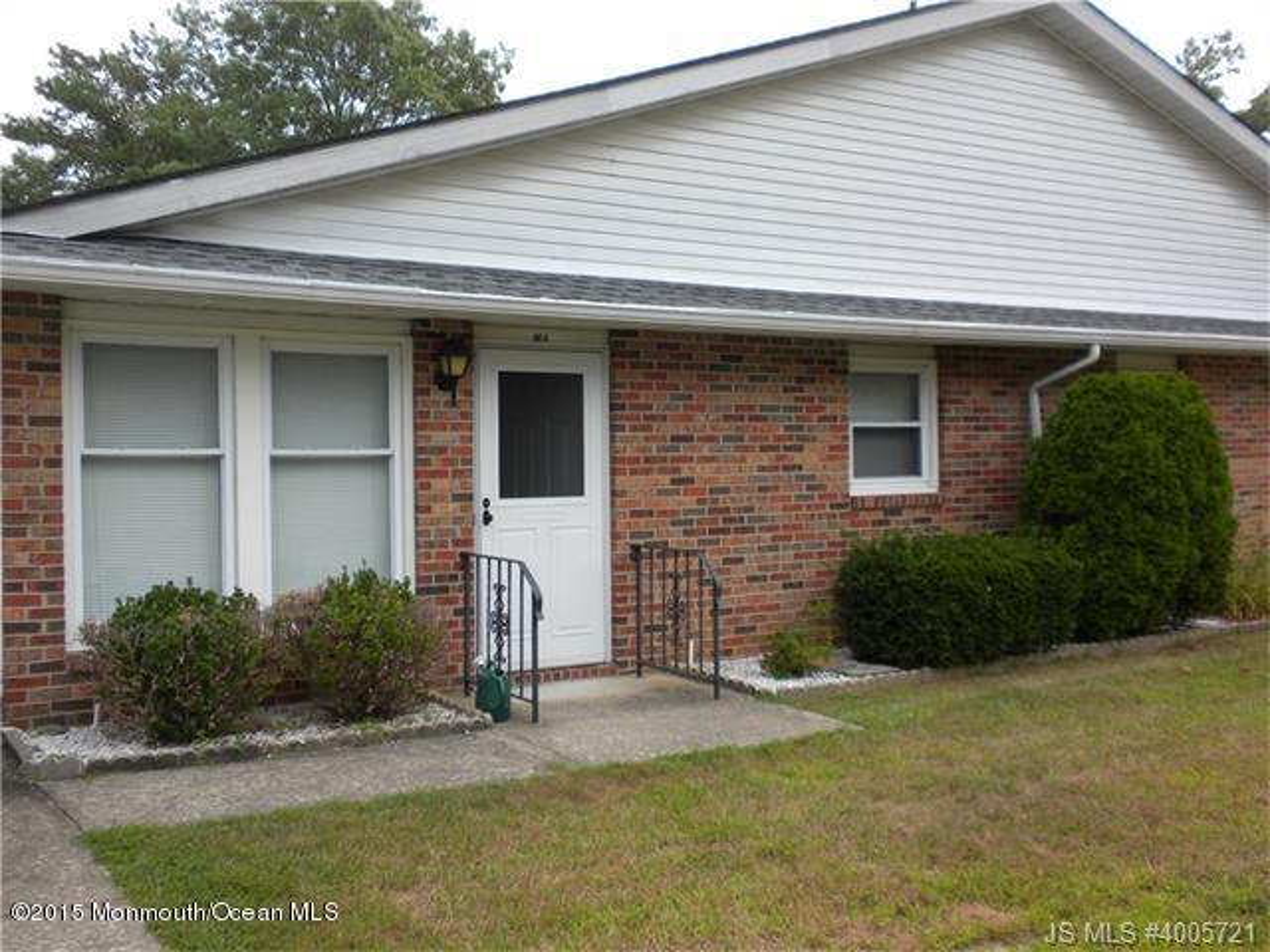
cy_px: 476
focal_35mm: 37
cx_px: 635
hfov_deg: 50.1
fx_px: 1357
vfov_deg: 38.7
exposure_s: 1/424
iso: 64
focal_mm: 6.6
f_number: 3.5
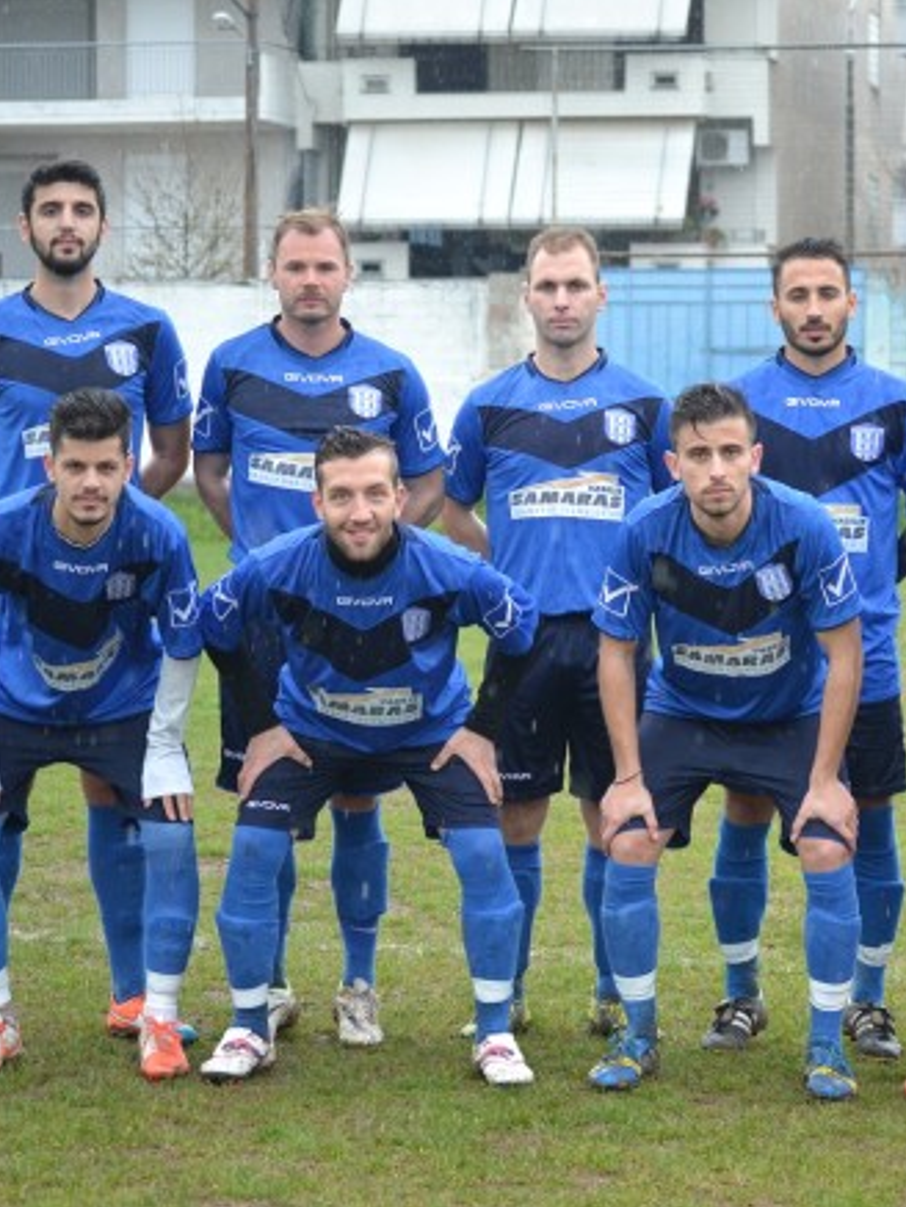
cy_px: 602
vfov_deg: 14.6
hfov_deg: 10.9
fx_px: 4709
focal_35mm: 135
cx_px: 757
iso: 1400
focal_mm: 62
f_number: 4.2
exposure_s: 1/500
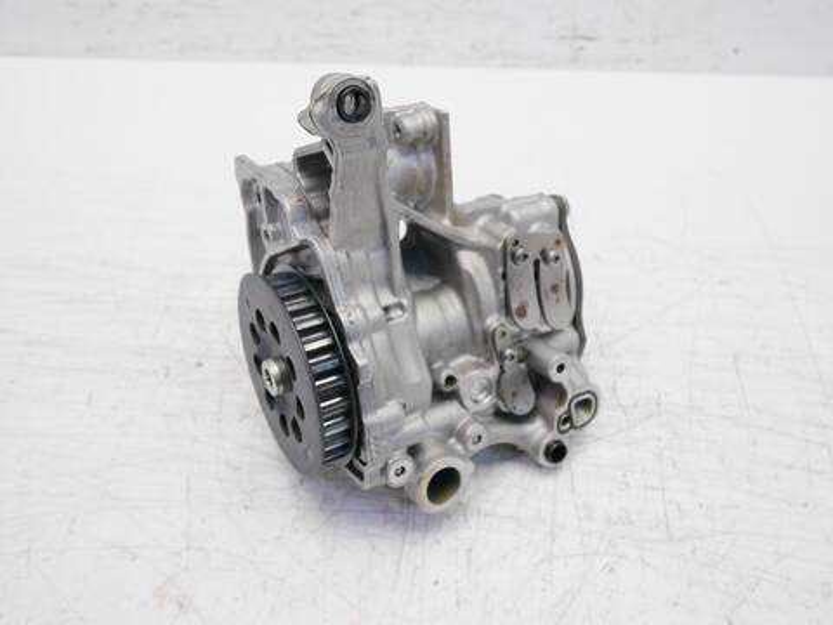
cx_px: 416
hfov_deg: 56.8
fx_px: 770
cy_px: 312
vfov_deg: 44.2
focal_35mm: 32
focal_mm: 16
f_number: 4
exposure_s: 1/100
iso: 200
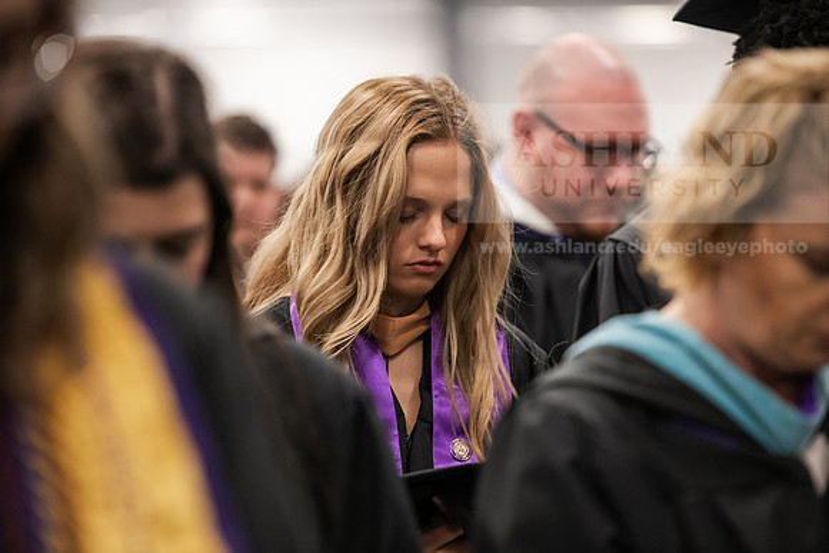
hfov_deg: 12.1
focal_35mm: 170
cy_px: 276
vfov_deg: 8.1
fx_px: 3915
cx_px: 414
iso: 4000
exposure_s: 1/200
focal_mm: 170
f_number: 3.2
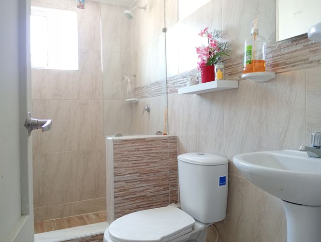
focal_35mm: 28
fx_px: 260
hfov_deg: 63.4
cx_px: 160
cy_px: 121
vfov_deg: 49.9
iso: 549
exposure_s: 1/33.3
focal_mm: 3.98
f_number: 1.8
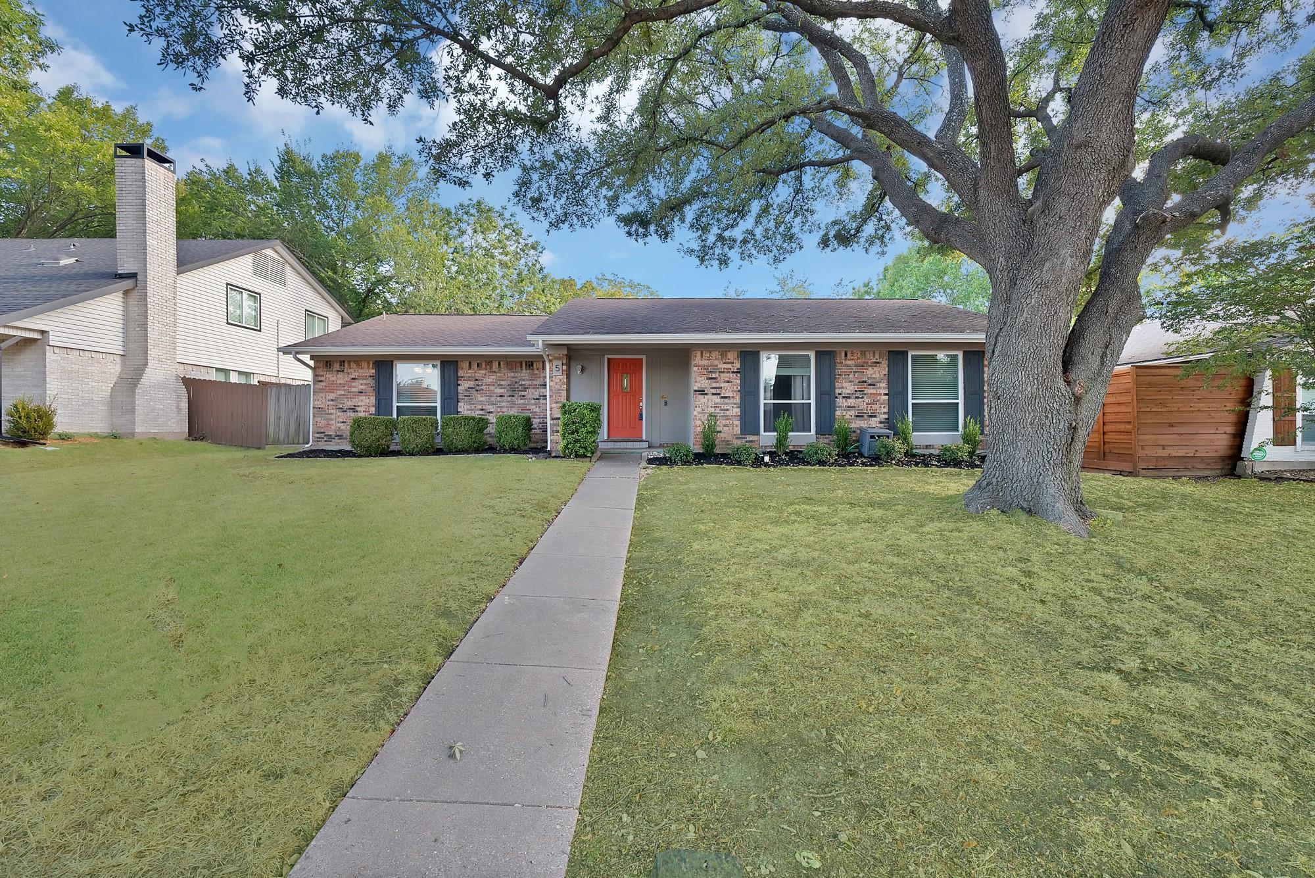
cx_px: 658
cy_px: 439
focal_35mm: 15
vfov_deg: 77.4
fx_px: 548
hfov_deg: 100.4
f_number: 9
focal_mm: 15
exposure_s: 1/30
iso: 640
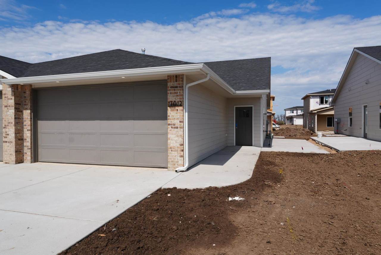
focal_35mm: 24
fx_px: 254
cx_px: 190
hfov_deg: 73.7
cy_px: 128
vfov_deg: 53.2
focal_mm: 16
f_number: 10
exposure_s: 1/320
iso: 100
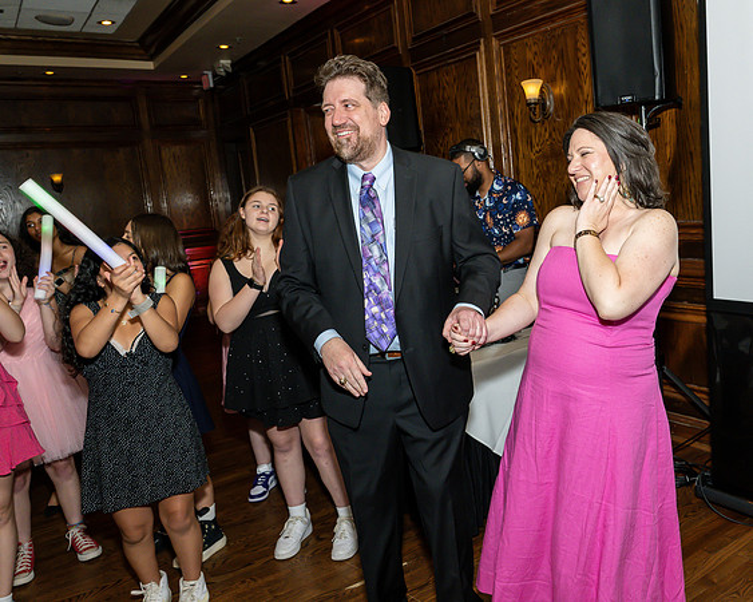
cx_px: 506
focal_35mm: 30
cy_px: 265
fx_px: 675
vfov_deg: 48.0
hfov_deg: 57.0
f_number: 8
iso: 640
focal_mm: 24
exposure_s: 1/250
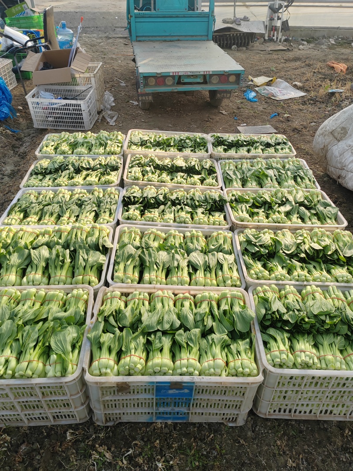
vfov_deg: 65.3
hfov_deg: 51.3
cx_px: 176
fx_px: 367
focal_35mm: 27
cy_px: 236
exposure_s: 1/630
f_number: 1.9
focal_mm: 5.52
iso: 100
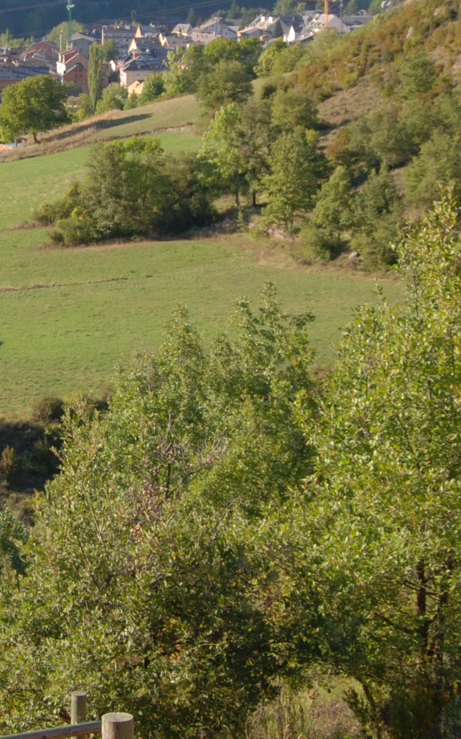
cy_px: 139
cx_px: -50
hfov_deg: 11.2
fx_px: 2313
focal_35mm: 115
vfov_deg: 18.0
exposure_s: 1/160
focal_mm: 26
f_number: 6.3
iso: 100
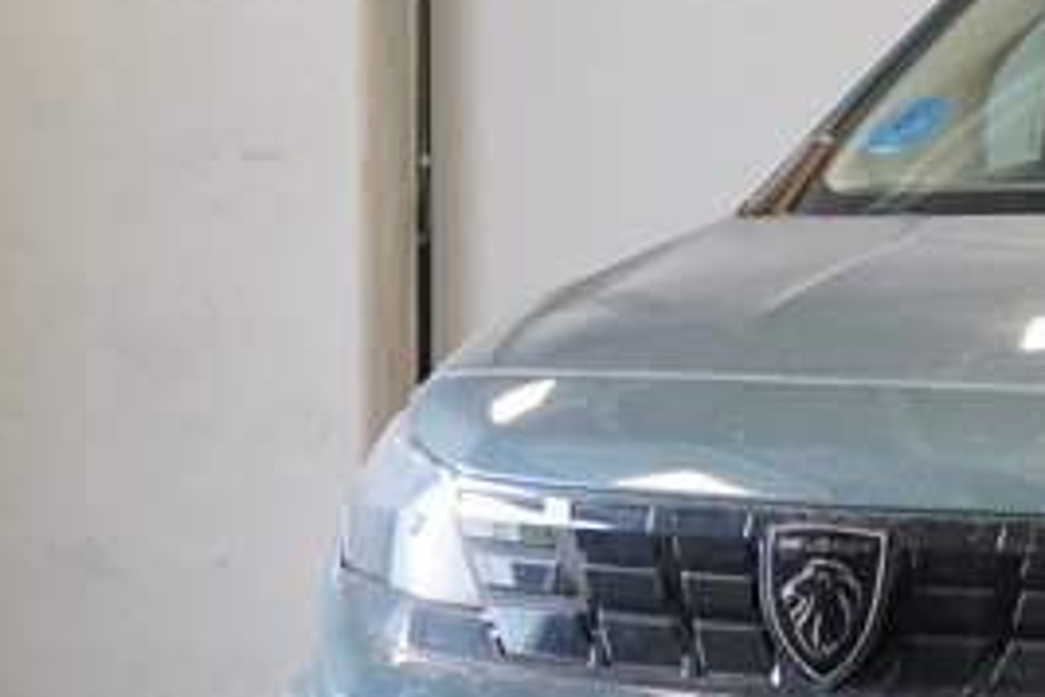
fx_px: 6647
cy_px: 348
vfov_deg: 6.0
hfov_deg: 8.7
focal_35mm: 229
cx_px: 1746
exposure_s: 1/160
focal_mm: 51
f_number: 4.5
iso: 2500
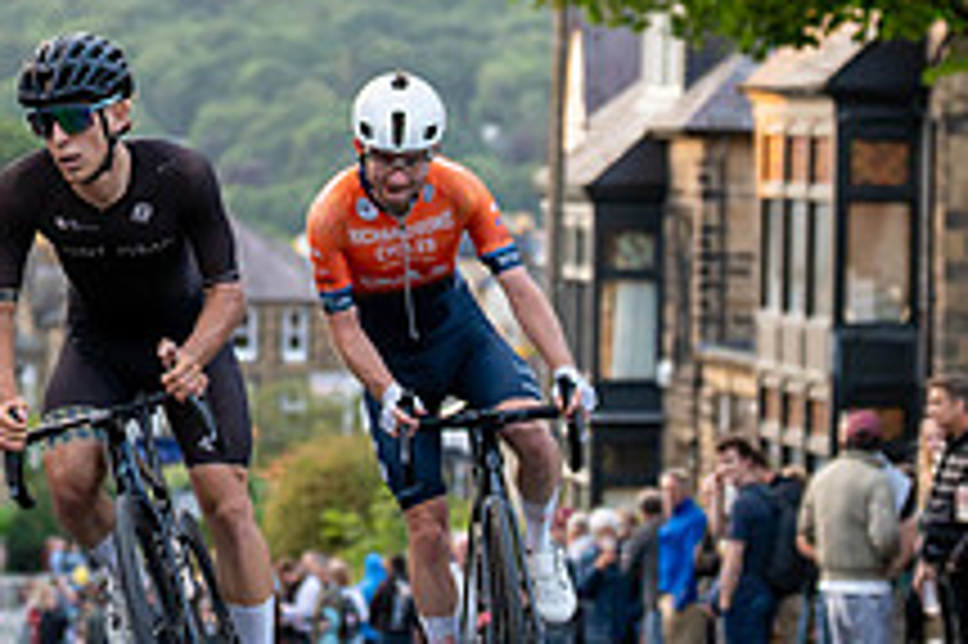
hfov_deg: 10.9
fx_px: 5078
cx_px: 261
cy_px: 47
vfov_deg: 7.2
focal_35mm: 189
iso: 2000
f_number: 2.8
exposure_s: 1/1000
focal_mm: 70
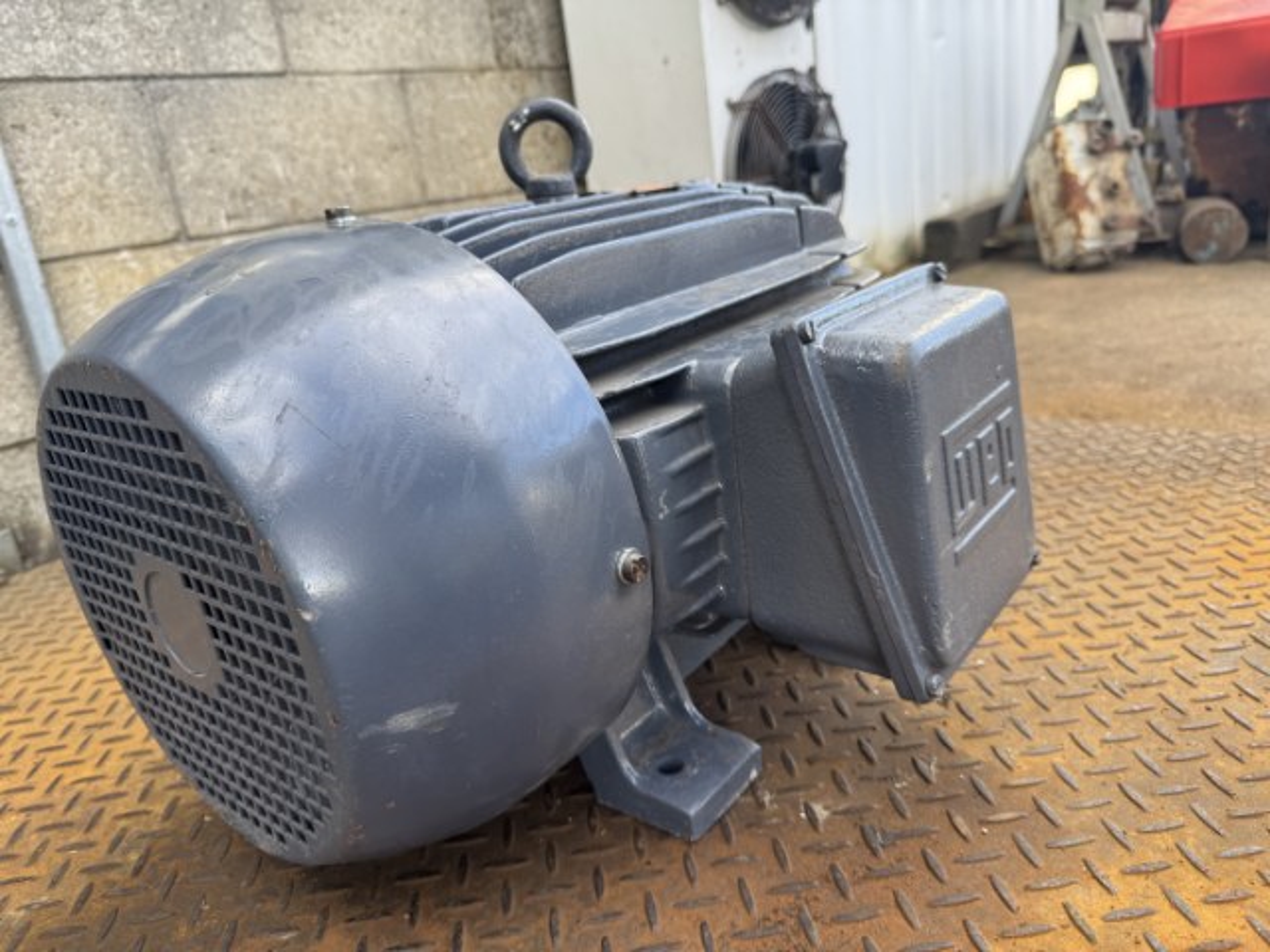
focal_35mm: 24
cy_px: 476
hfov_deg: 71.6
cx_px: 635
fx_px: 881
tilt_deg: -19.1
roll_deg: +7.7
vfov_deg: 56.8
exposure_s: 1/255
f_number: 1.78
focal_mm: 6.76
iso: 64
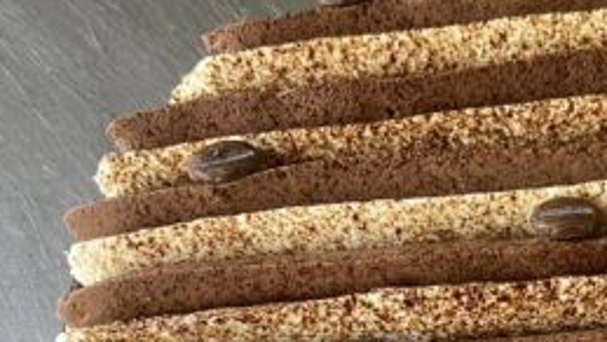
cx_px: 540
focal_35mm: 73
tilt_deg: -67.5
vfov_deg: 16.0
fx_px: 1176
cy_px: 387
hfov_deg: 27.9
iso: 320
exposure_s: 1/60
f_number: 1.8
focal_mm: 4.25
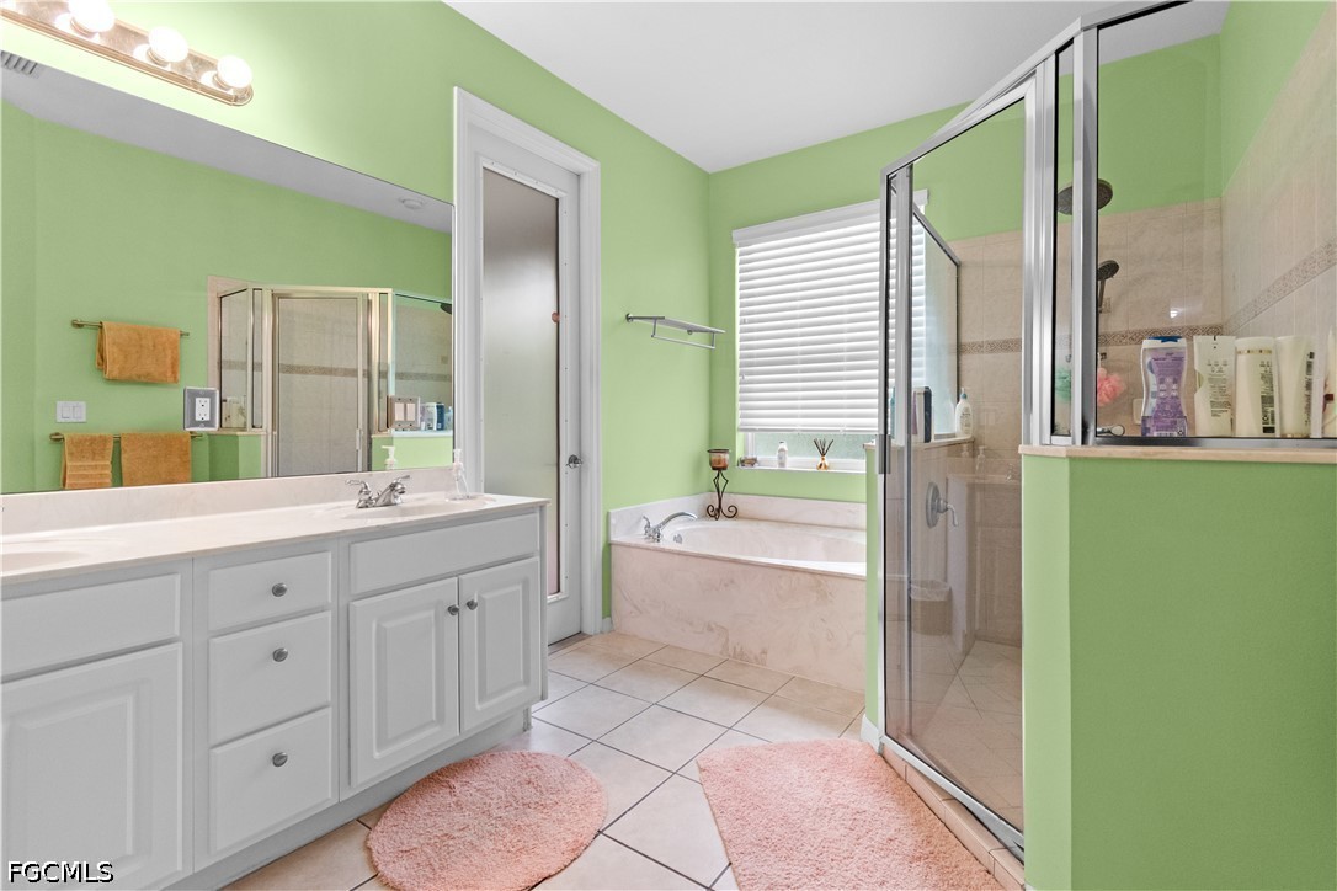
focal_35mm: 15
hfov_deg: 100.4
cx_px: 668
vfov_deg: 77.3
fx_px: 557
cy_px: 446
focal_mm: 10
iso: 800
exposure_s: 1/80
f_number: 4.5
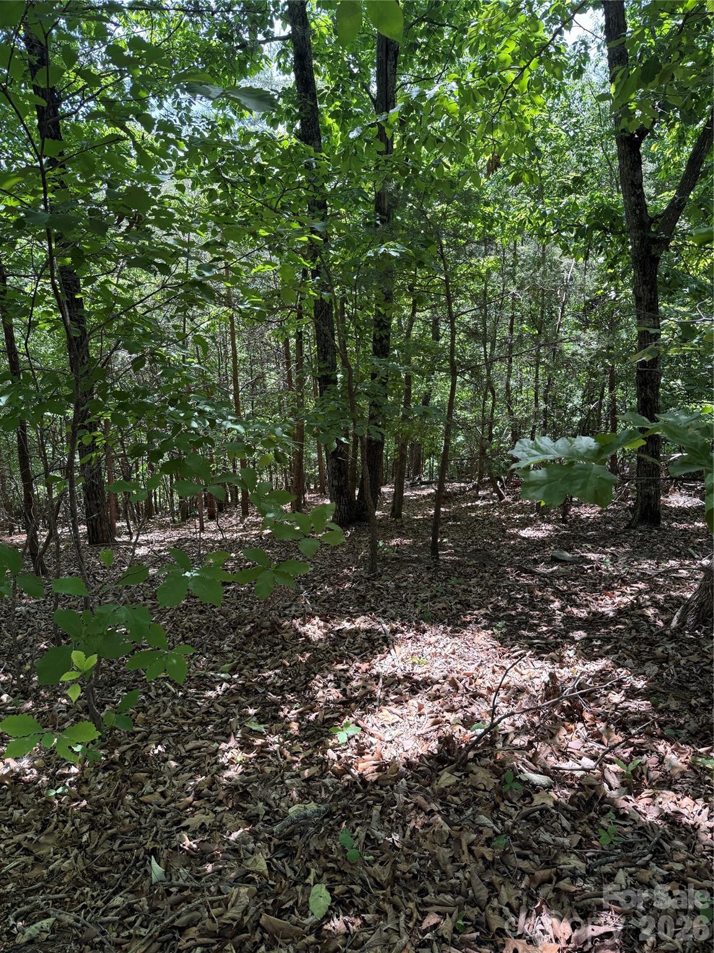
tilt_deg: -19.8
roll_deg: +0.1
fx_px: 660
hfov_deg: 56.8
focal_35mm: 24
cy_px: 476
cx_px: 357
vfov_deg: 71.6
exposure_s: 1/301
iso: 100
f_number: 1.78
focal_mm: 6.76
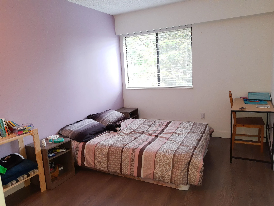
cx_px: 137
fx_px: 206
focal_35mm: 26
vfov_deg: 53.1
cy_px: 103
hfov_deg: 67.3
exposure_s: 1/50
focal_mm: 4.75
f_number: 1.7
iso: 146
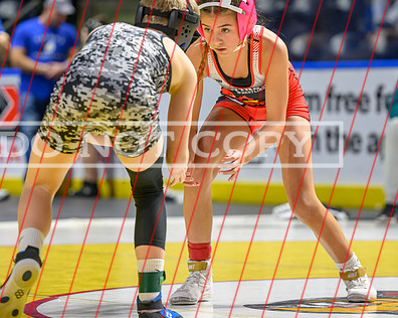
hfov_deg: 8.8
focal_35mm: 219
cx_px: 217
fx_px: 2577
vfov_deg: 7.1
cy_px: 118
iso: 3200
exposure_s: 1/800
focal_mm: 130
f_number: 2.8
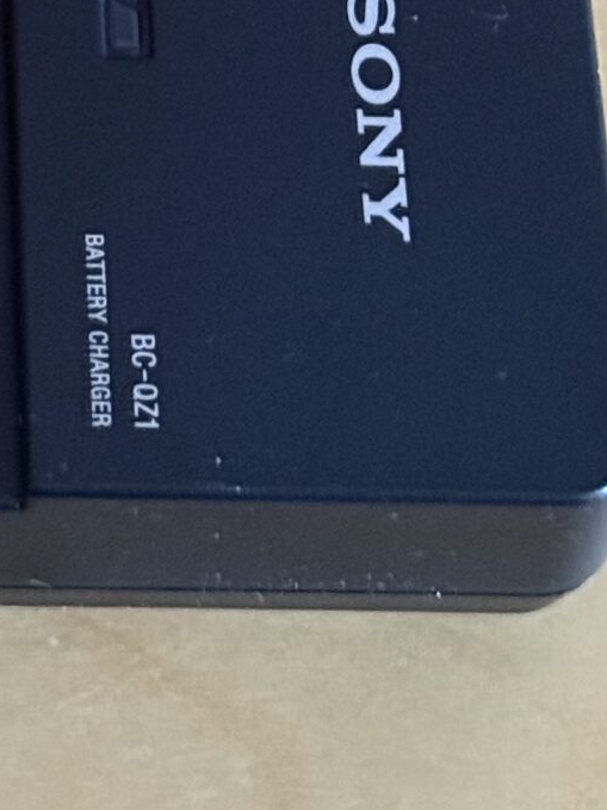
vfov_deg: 10.5
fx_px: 4233
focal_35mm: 181
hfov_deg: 8.1
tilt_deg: -61.0
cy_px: -444
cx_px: -262
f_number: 1.78
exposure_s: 1/20
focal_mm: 6.76
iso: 800
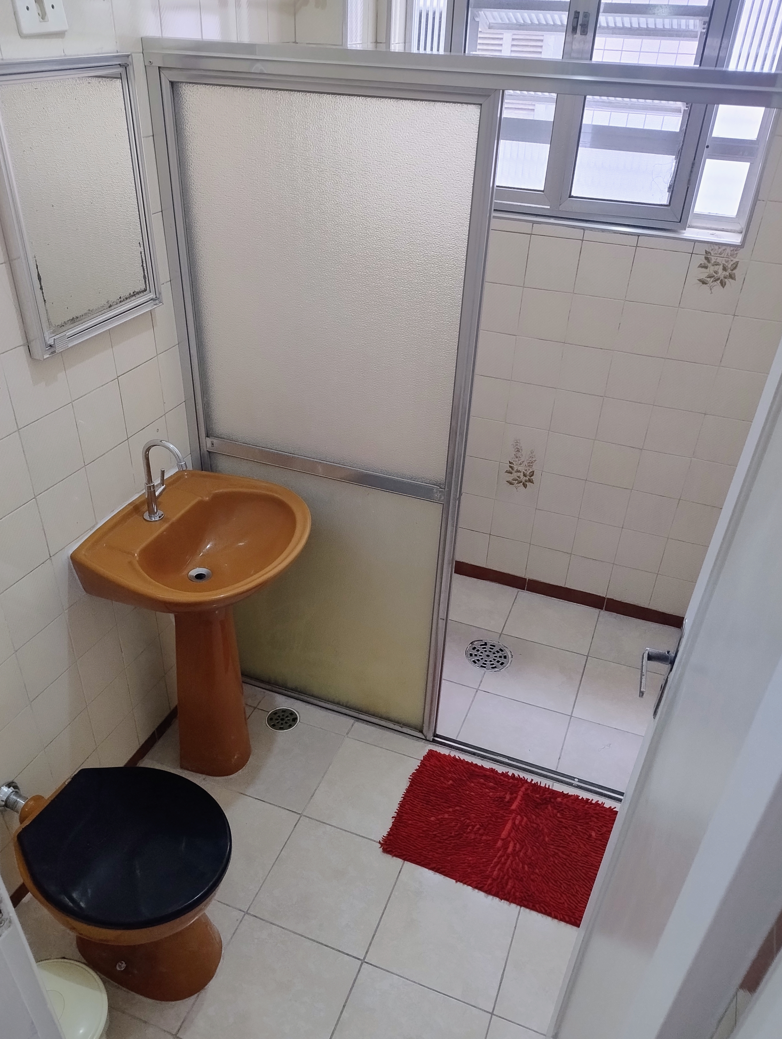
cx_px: 369
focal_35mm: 27
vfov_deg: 65.2
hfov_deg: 51.4
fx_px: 811
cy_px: 554
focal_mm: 5.56
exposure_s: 1/60
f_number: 1.8
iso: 428
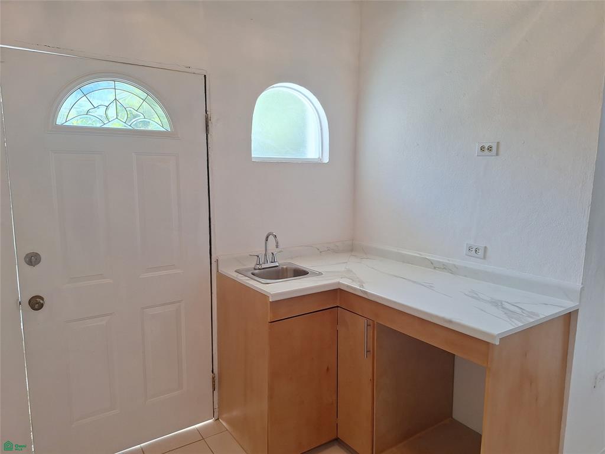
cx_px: 302
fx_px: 402
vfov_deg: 58.9
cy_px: 227
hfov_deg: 73.9
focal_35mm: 23
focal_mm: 5.54
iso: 40
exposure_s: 1/148
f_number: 1.8
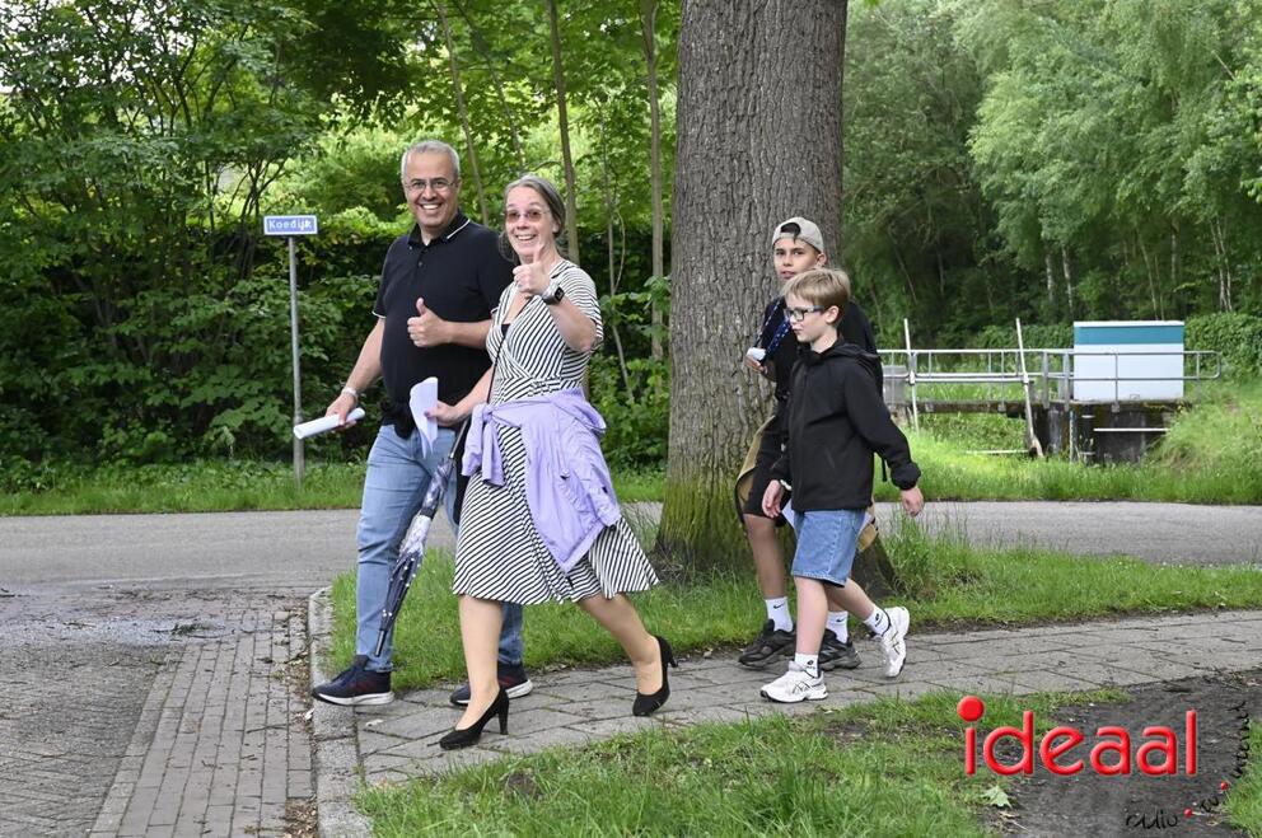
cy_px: 419
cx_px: 631
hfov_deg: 30.5
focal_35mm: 66
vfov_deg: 20.6
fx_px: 2311
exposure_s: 1/1000
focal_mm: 66
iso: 8000
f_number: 8
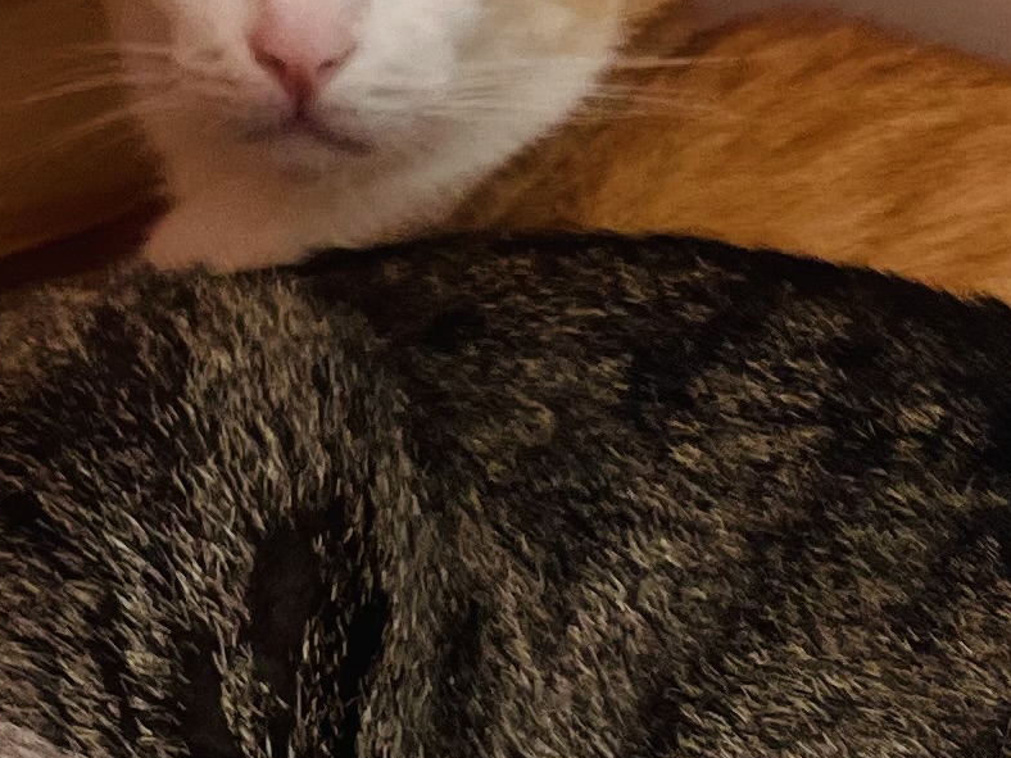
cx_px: 884
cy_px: 634
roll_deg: -1.7
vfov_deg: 11.1
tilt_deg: -30.7
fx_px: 3884
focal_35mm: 133
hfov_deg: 14.7
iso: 100
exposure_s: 1/121
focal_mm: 4.2
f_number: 1.6
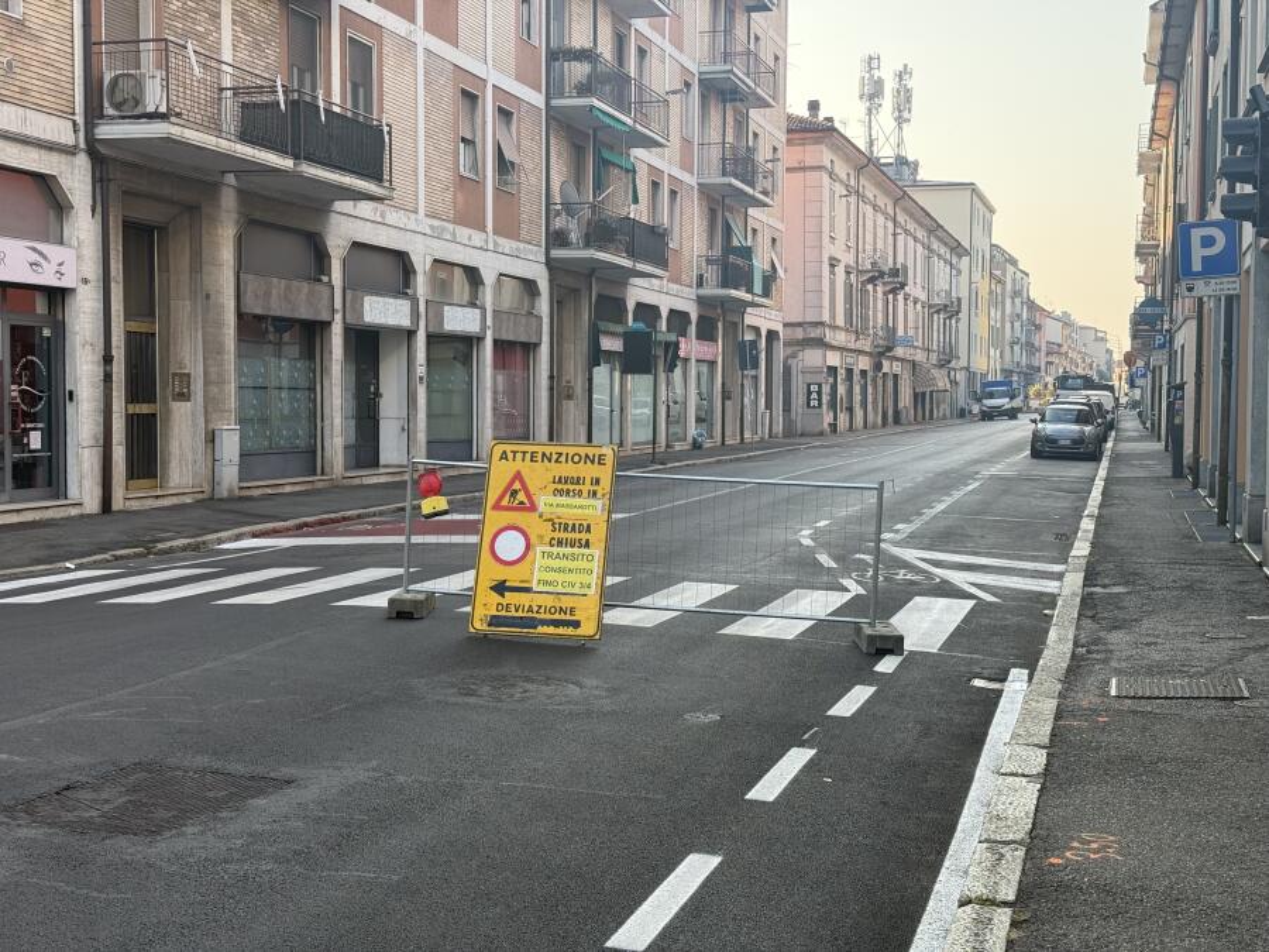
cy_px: 476
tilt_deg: -0.7
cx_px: 634
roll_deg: -0.4
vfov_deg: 30.3
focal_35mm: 48
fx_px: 1760
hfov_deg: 39.7
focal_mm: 6.76
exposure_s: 1/762
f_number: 1.78
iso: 80
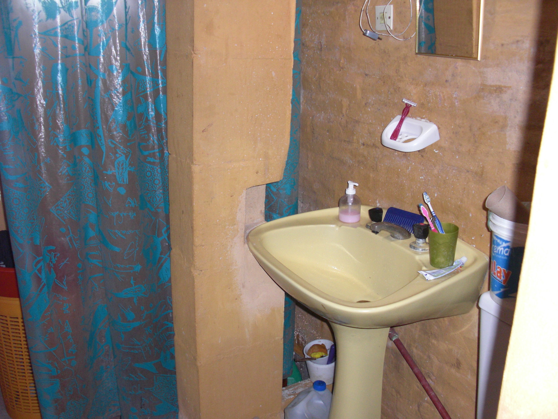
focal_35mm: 36
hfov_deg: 51.4
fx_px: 580
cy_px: 210
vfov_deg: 39.7
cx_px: 279
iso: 200
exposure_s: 1/60
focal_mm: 6.3
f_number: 2.8
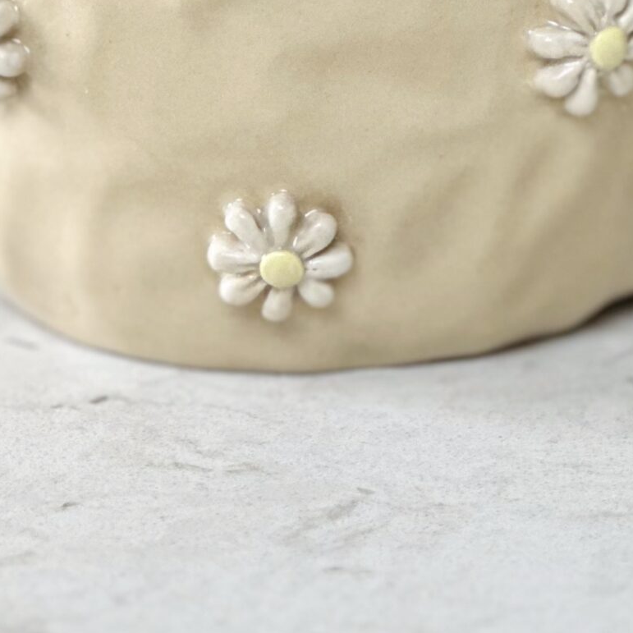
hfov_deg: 7.7
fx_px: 4676
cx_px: 392
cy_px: -48
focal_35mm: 226
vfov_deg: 7.7
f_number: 2.8
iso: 64
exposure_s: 1/121
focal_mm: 9
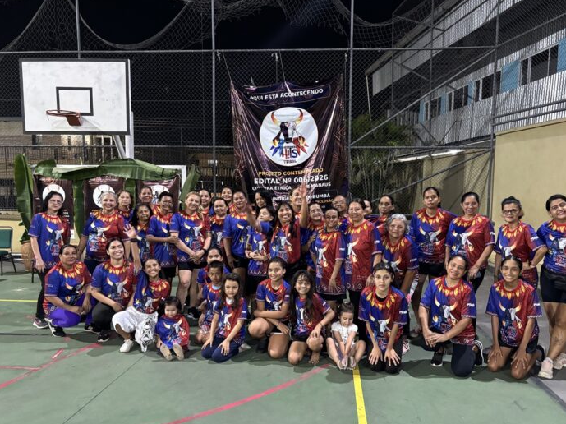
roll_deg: -0.8
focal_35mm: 29
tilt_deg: -5.8
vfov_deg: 48.1
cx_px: 300
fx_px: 474
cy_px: 233
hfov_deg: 61.6
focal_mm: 5.96
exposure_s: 1/30
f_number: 1.6
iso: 800
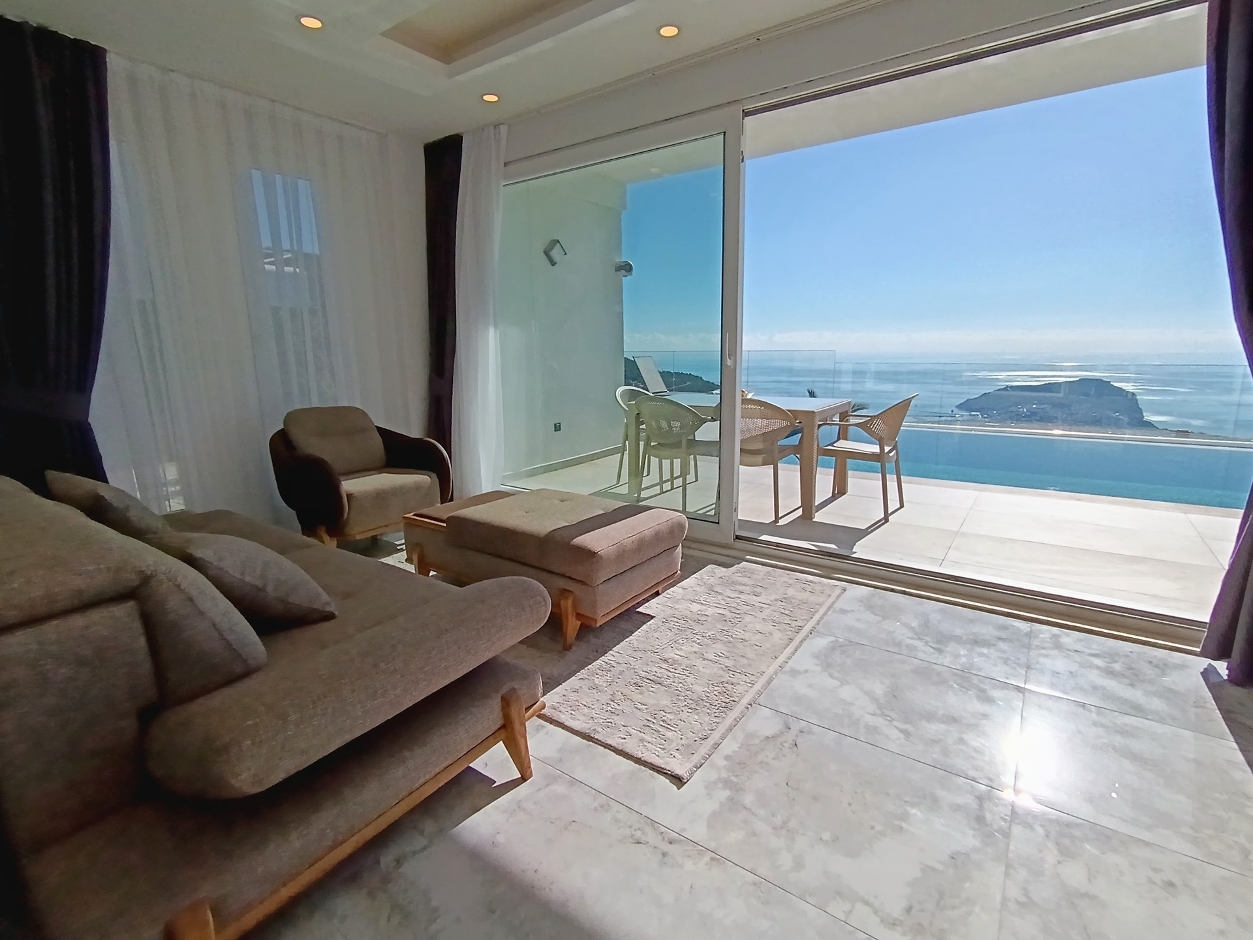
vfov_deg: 74.7
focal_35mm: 17
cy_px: 470
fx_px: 615
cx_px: 626
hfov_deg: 91.0
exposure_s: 1/1645
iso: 100
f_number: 2.2
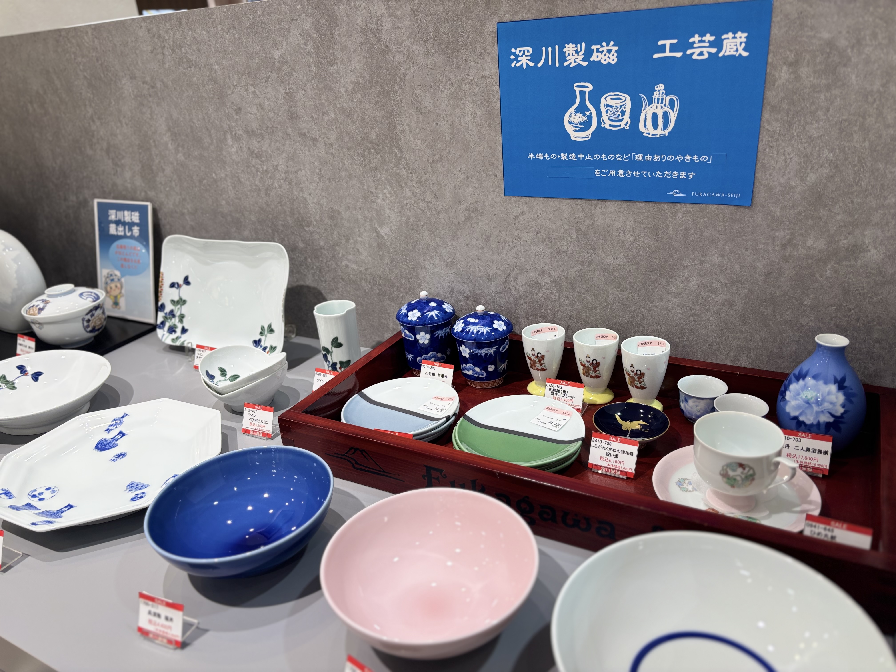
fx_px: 673
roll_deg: +5.3
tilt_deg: -23.6
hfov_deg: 67.3
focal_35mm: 26
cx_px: 448
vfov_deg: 53.1
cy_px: 336
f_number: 1.6
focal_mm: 5.96
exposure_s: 1/120
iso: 40
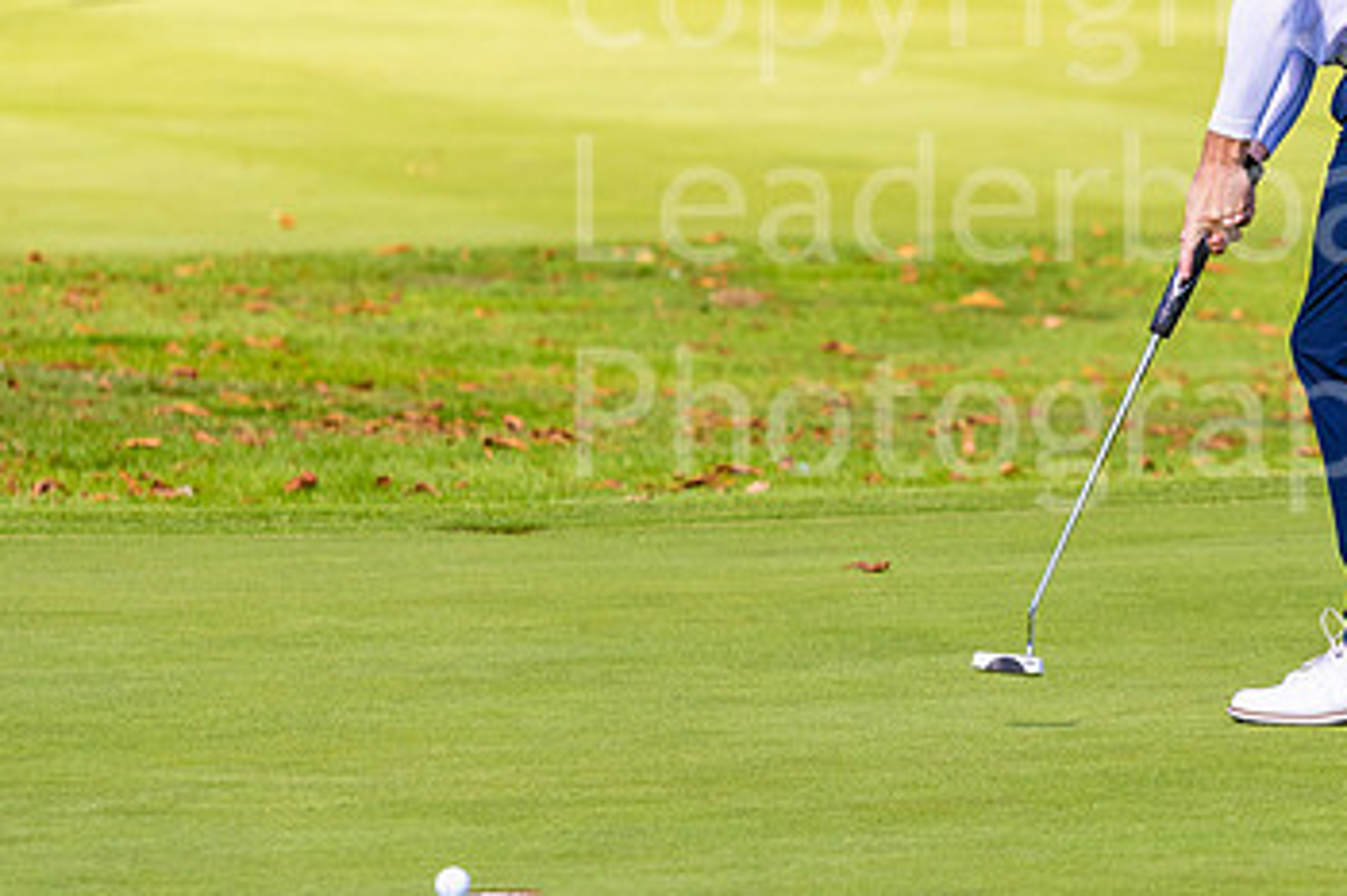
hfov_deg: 4.9
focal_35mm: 422
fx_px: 15782
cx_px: 1074
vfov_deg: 3.3
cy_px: 235
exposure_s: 1/1600
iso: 200
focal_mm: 170
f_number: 4.5
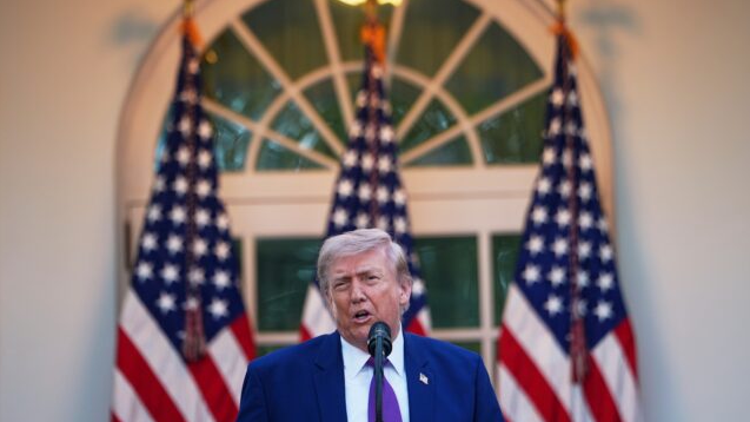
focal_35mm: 215
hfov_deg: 10.0
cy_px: 174
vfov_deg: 5.6
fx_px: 4275
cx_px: 374
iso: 160
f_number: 2
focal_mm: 136
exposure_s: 1/500
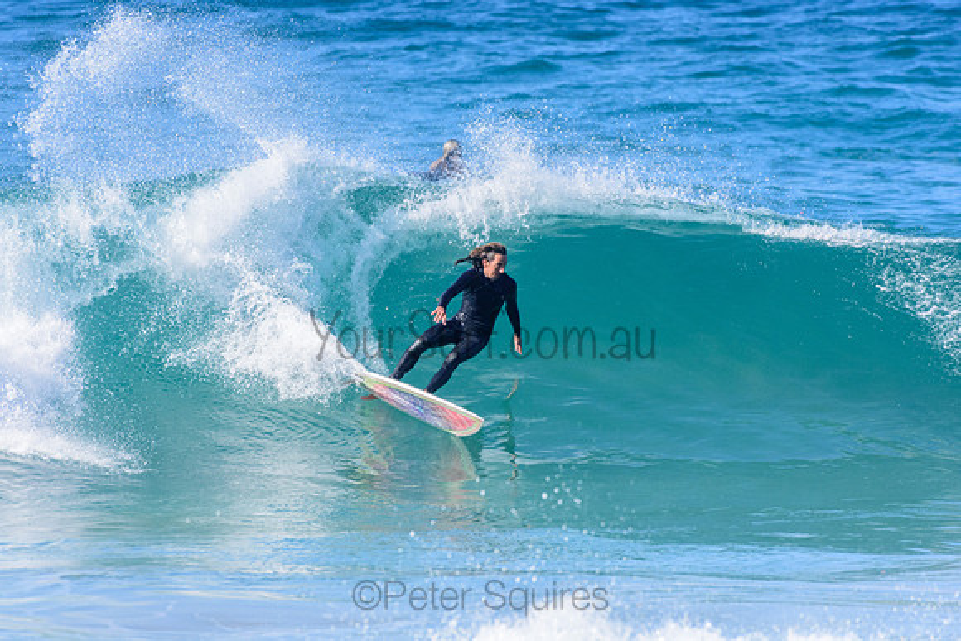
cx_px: 480
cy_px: 320
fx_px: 20025
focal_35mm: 750
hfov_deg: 2.7
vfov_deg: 1.8
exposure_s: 1/2000
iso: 450
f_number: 5.6
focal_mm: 500
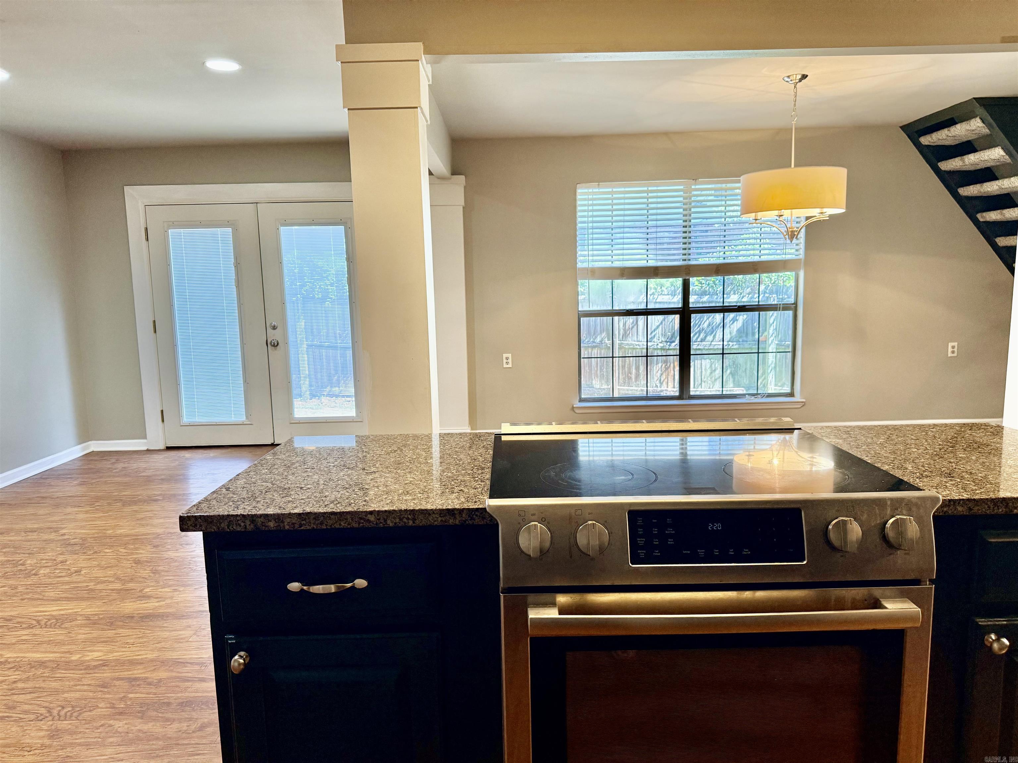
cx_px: 509
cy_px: 382
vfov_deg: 56.8
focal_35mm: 24
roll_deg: +1.3
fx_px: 706
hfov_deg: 71.6
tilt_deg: -8.2
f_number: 1.78
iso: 200
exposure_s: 1/120
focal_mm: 6.76
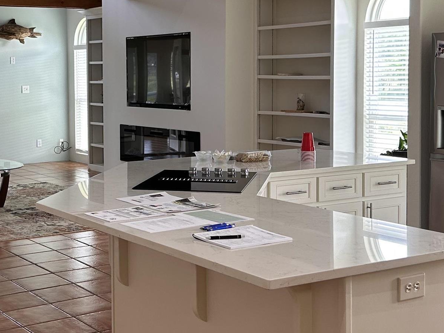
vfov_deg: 23.6
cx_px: 130
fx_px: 795
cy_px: 118
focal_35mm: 62
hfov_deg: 30.8
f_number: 1.78
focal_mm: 6.86
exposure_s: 1/120
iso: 125
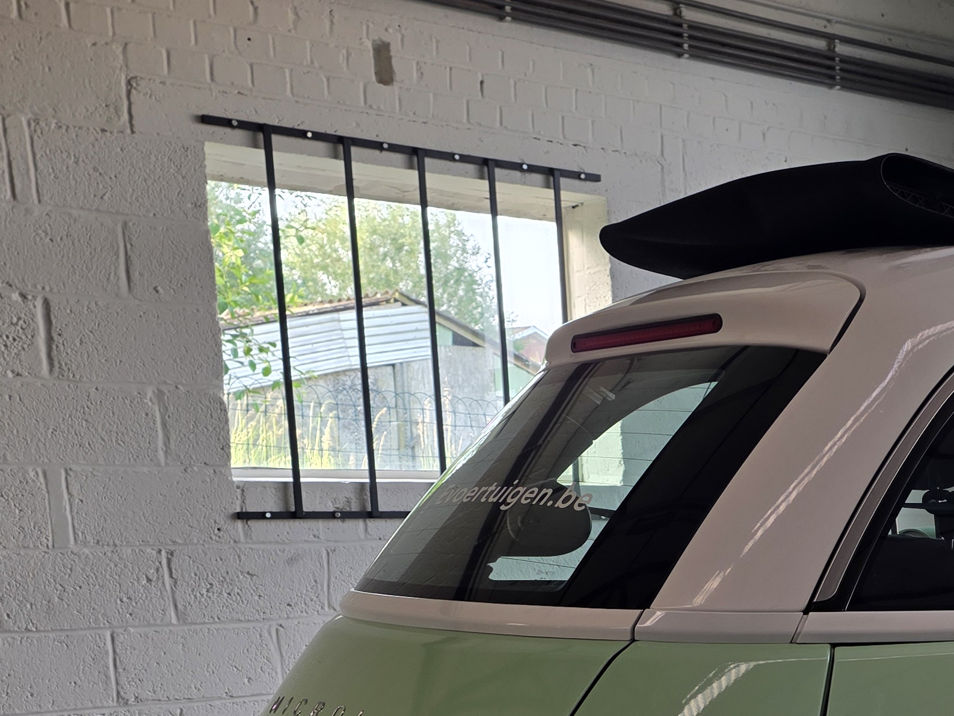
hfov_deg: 31.0
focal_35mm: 58
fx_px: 1599
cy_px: 816
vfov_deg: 23.5
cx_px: 932
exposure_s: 1/180
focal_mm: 6.25
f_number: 1.7
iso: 80
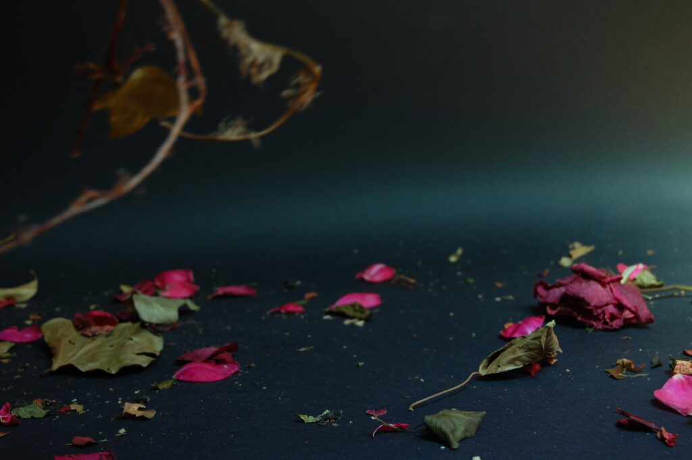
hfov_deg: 29.3
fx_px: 1325
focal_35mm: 69
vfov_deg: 19.7
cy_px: 230
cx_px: 346
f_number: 5.6
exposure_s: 1/20
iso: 200
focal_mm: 46
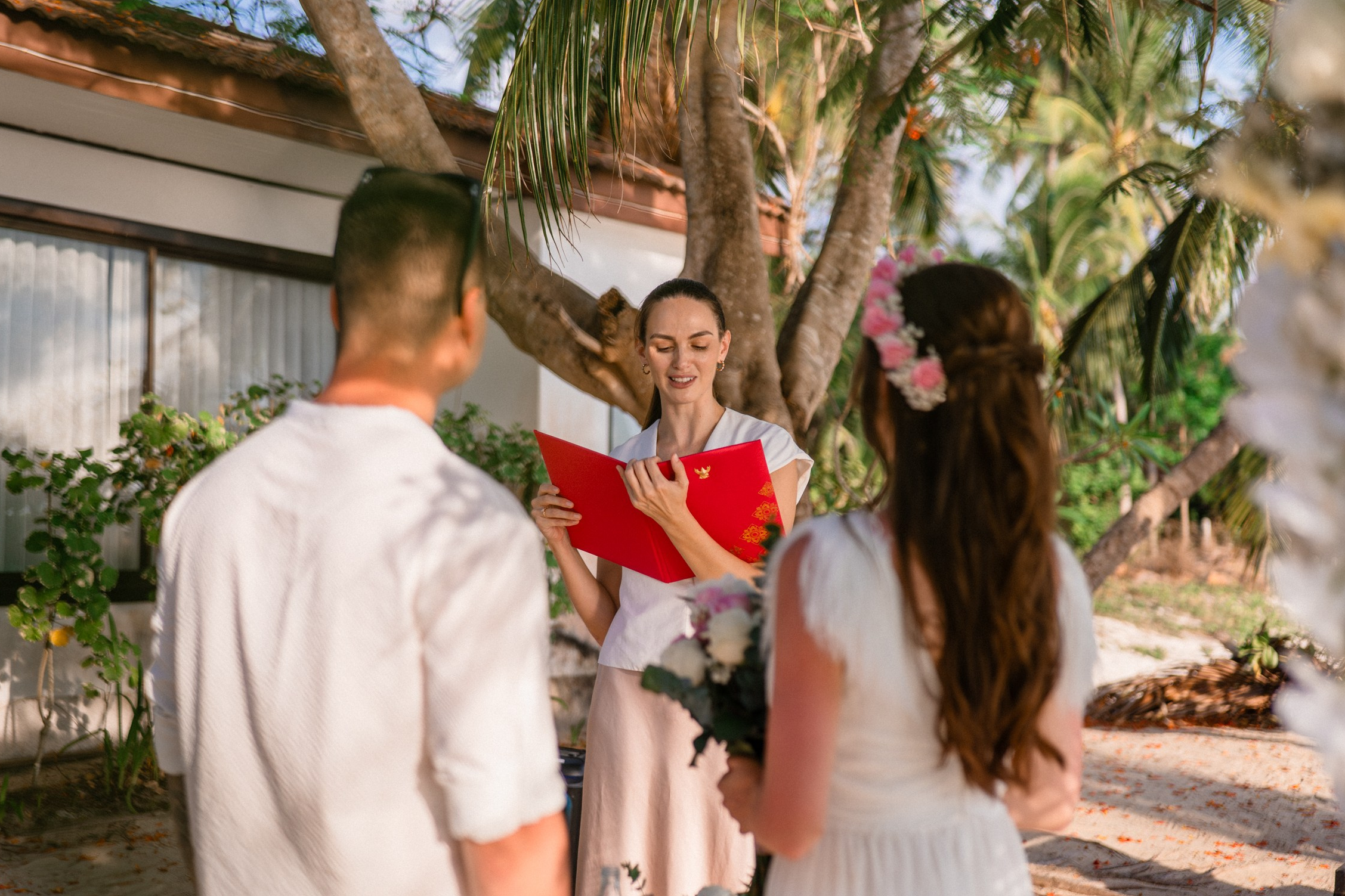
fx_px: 1905
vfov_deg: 26.5
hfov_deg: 38.9
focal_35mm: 51
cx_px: 678
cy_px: 456
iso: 800
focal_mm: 50
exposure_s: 1/3200
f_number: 2.2
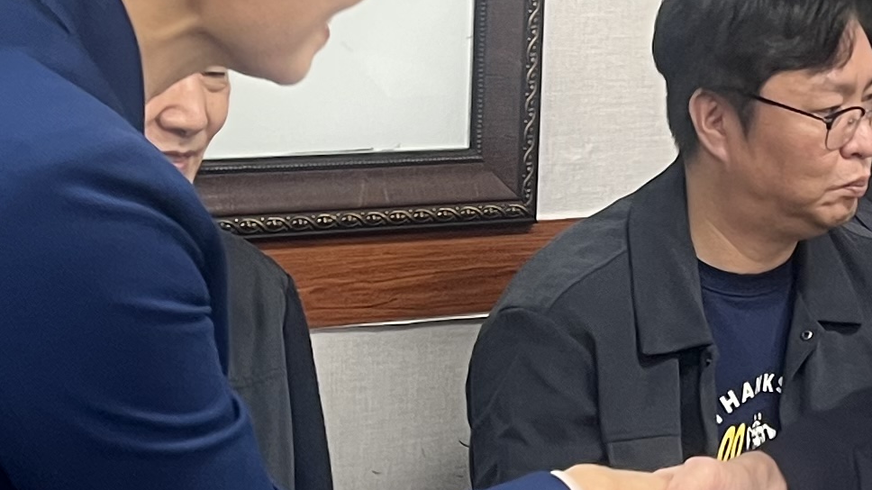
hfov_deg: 17.9
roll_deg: -4.1
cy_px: 402
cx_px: 771
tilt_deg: -13.6
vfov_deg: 10.2
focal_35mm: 118
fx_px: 2728
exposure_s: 1/60
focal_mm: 5.1
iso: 100
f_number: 1.6
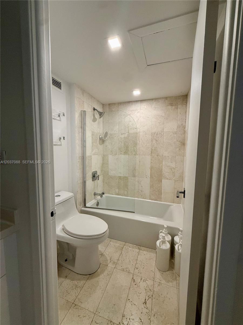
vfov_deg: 102.1
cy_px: 162
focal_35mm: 14
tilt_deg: -5.4
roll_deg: -1.0
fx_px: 131
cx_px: 122
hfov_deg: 85.7
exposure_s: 1/120
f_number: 2.2
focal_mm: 2.22
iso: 320
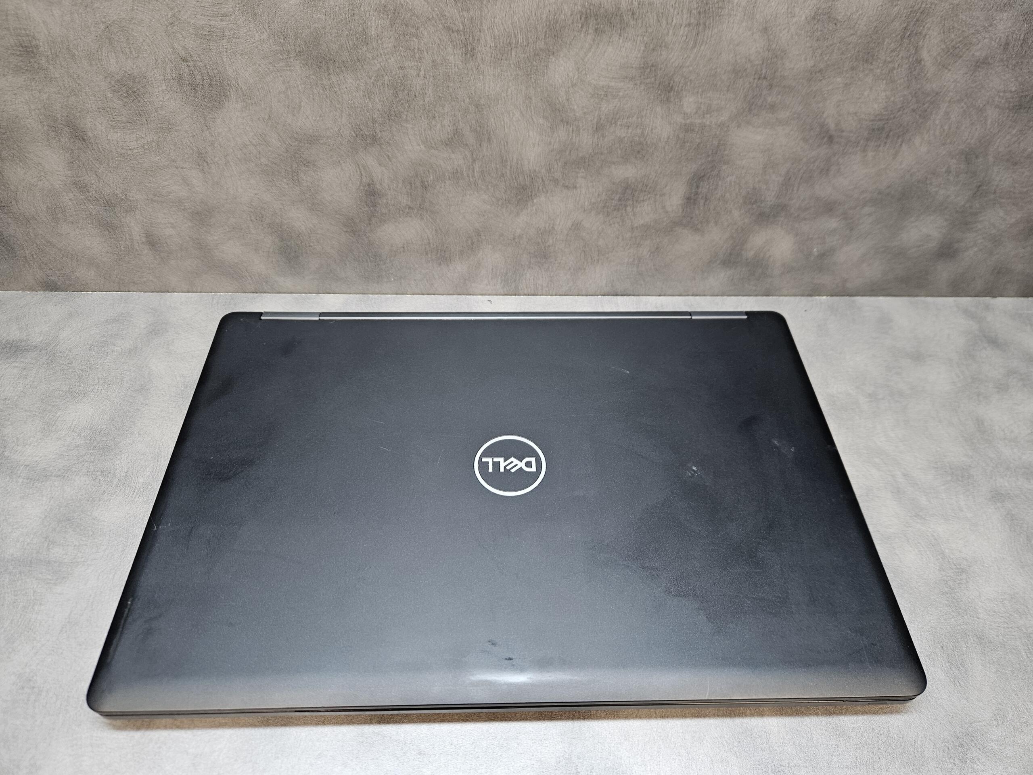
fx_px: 686
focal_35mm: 23
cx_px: 516
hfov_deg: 73.9
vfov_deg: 58.9
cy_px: 388
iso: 250
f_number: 1.8
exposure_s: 1/100
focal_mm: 5.4
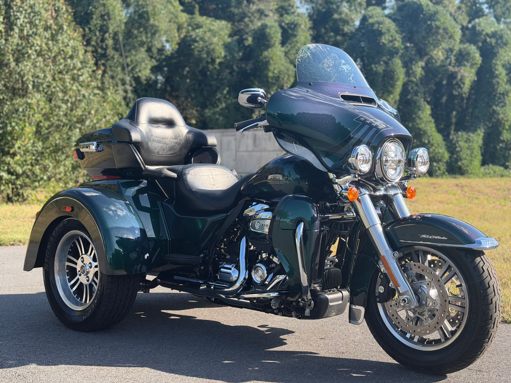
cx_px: 256
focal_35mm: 48
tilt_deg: -5.2
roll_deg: +0.2
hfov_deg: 39.7
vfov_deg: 30.3
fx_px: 709
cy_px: 192
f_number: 1.78
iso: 100
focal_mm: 6.76
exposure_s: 1/1608
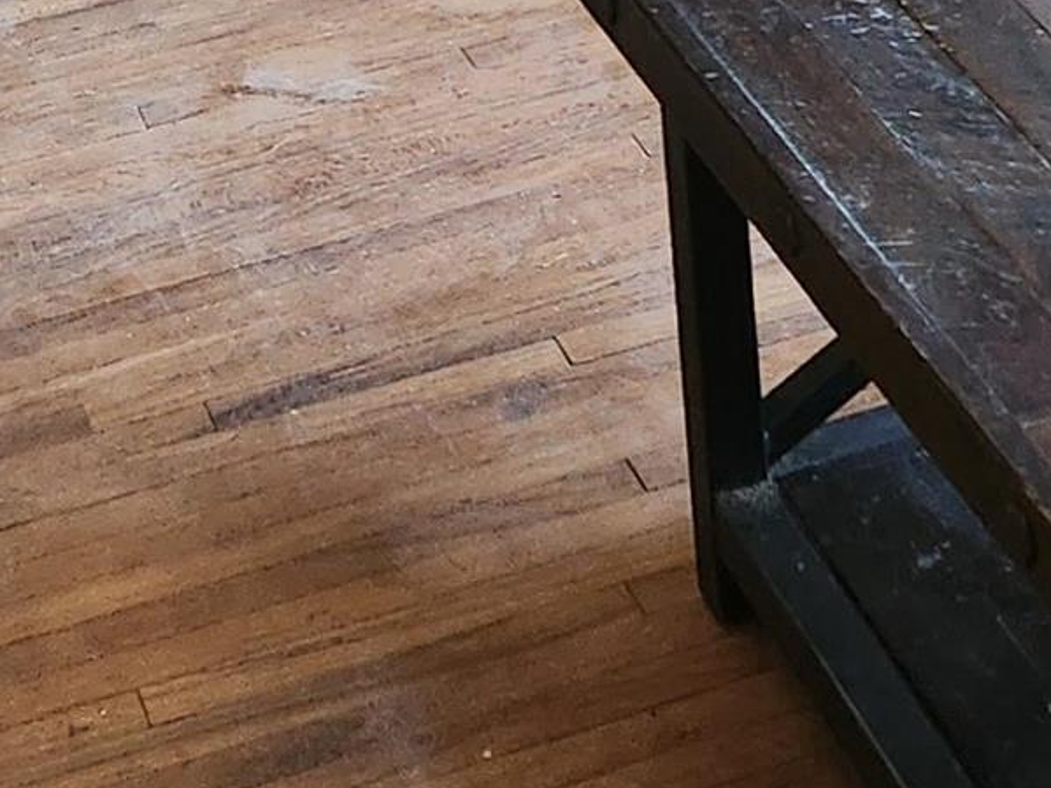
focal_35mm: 118
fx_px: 3582
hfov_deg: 16.7
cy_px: -976
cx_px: 576
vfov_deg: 11.0
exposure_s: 1/60
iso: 500
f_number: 1.8
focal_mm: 5.4
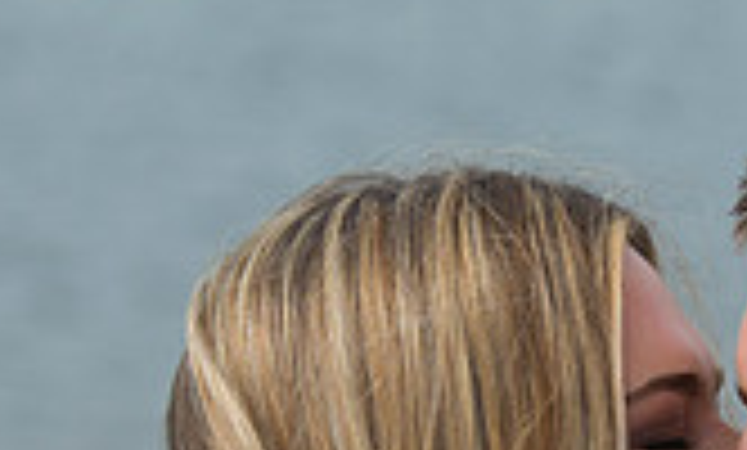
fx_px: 9472
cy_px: 842
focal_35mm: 470
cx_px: 779
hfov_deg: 4.5
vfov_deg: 2.7
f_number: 5.6
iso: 160
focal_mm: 105
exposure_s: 1/800
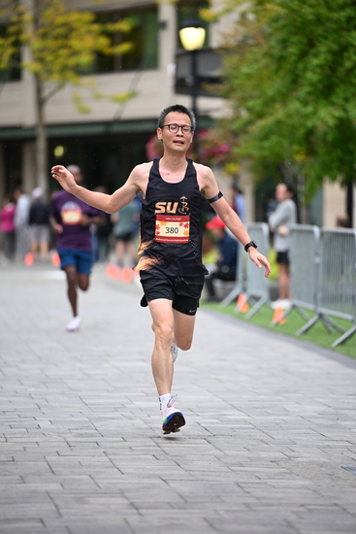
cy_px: 267
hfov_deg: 6.9
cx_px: 178
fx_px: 2965
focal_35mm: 200
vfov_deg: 10.3
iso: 1250
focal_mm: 200
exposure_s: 1/1600
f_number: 2.8
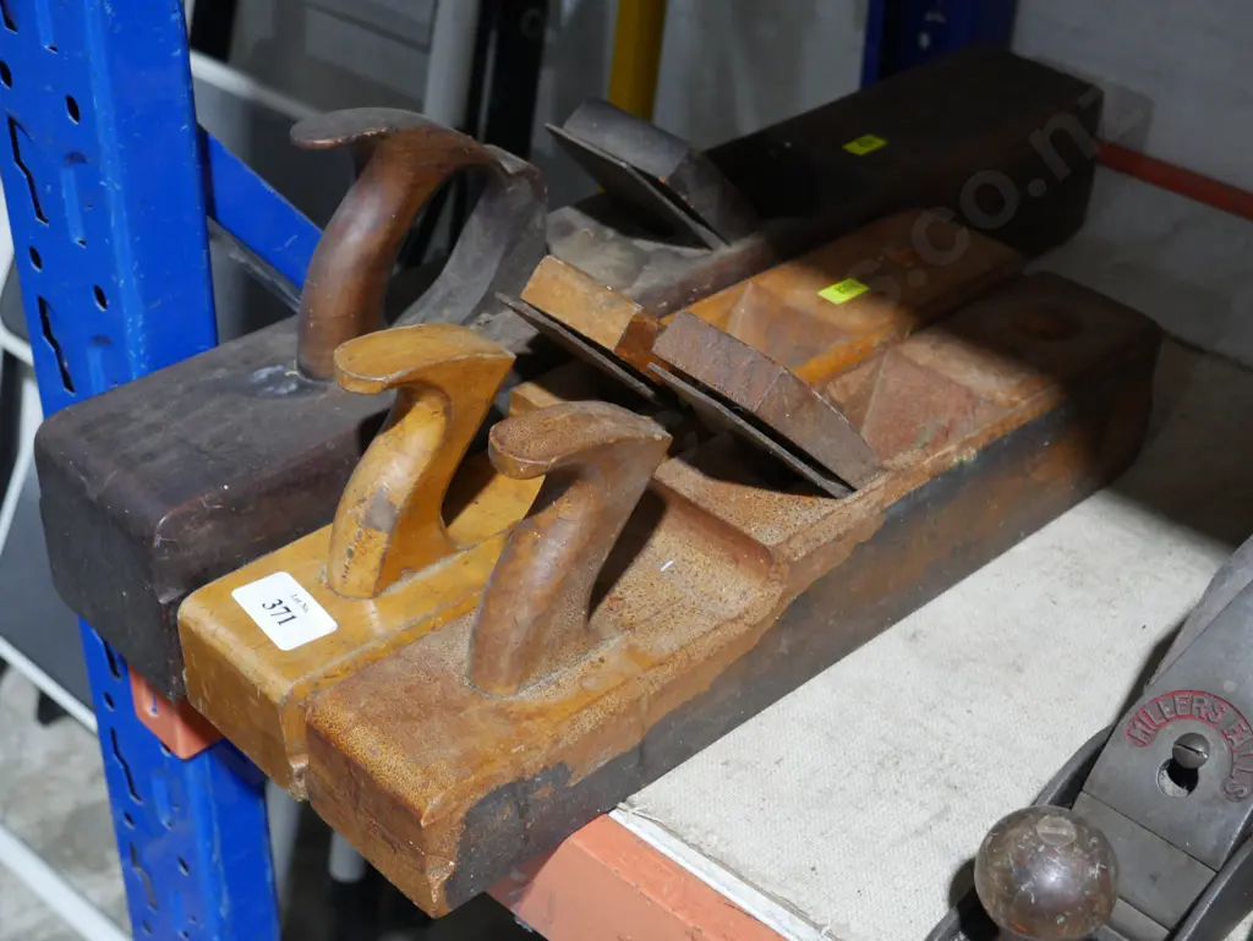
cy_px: 470
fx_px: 1811
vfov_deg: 29.1
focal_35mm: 50
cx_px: 626
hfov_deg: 38.2
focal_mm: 25
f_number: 5.3
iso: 1600
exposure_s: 1/60
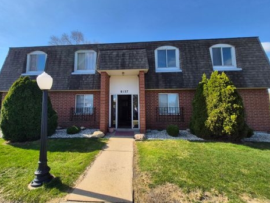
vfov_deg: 85.5
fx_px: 109
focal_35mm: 14
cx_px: 126
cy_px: 94
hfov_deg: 101.9
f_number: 2.2
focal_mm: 1.74
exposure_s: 1/1516
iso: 50
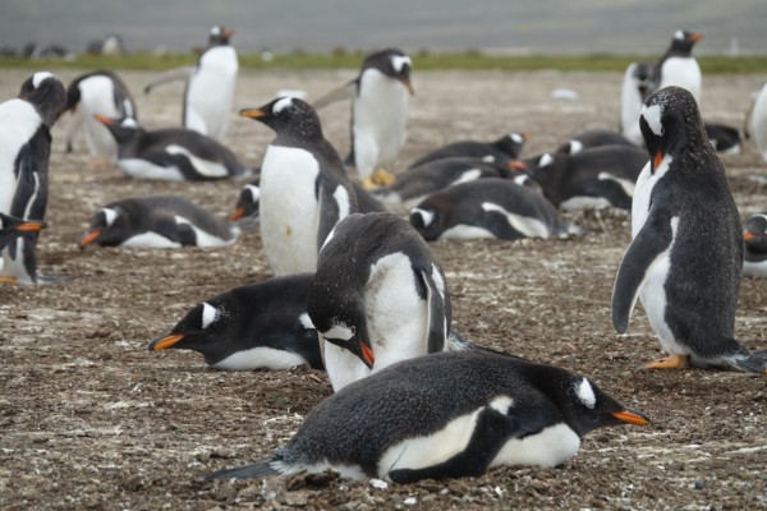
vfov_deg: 6.2
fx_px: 4708
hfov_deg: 9.3
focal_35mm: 221
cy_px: 256
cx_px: 384
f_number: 4
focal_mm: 81.1
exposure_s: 1/320
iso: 100
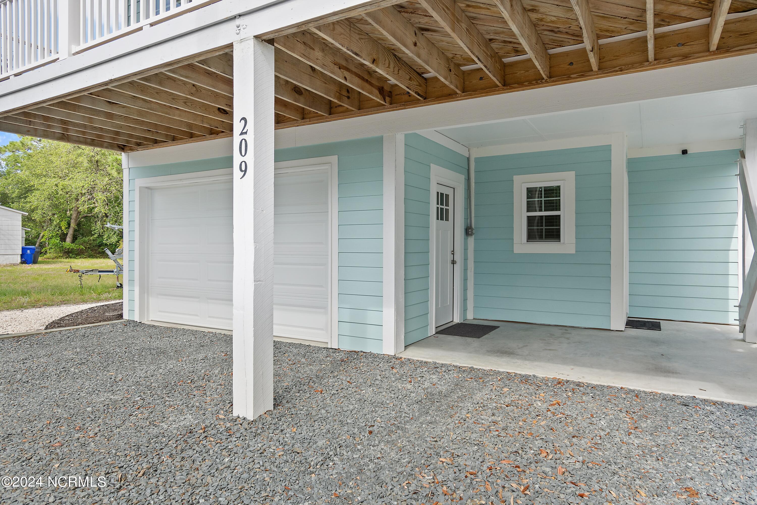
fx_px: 442
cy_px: 252
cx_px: 378
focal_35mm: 21
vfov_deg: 59.5
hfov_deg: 81.2
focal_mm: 14
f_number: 5.6
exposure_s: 1/125
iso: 100
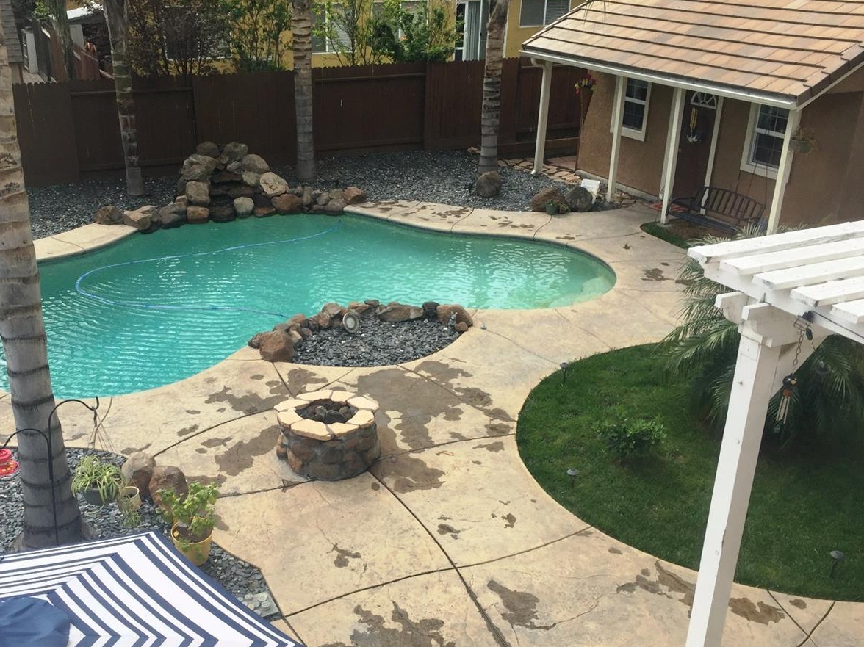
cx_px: 367
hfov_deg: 50.0
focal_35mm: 37
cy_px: 371
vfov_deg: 38.6
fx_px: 923
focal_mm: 4.15
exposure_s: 1/732
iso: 32
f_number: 2.2
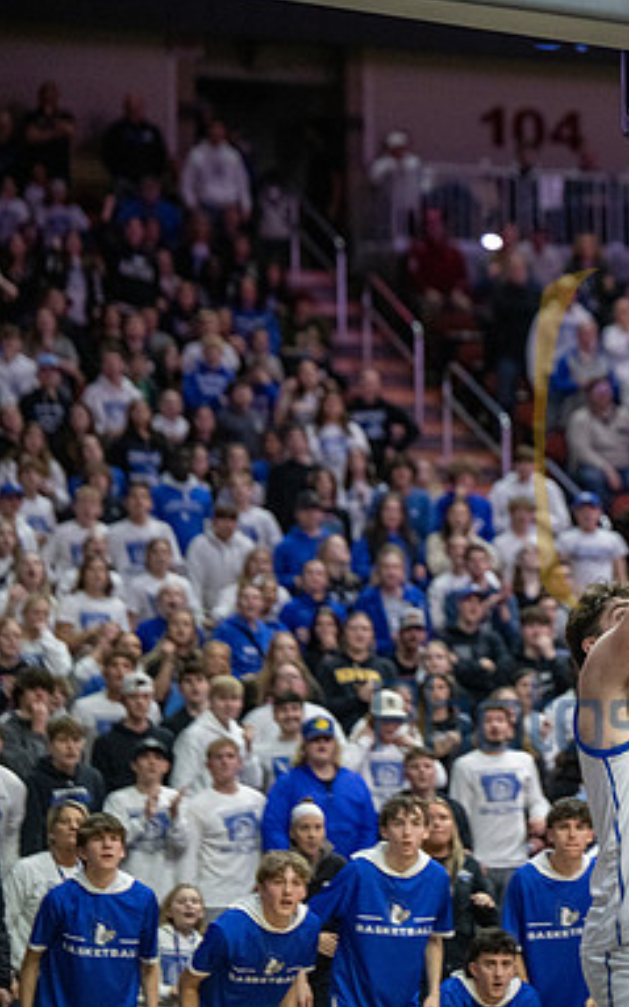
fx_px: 4284
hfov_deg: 8.3
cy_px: 501
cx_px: 755
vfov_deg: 13.4
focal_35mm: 156
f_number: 2.8
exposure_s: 1/1250
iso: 2500
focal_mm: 101
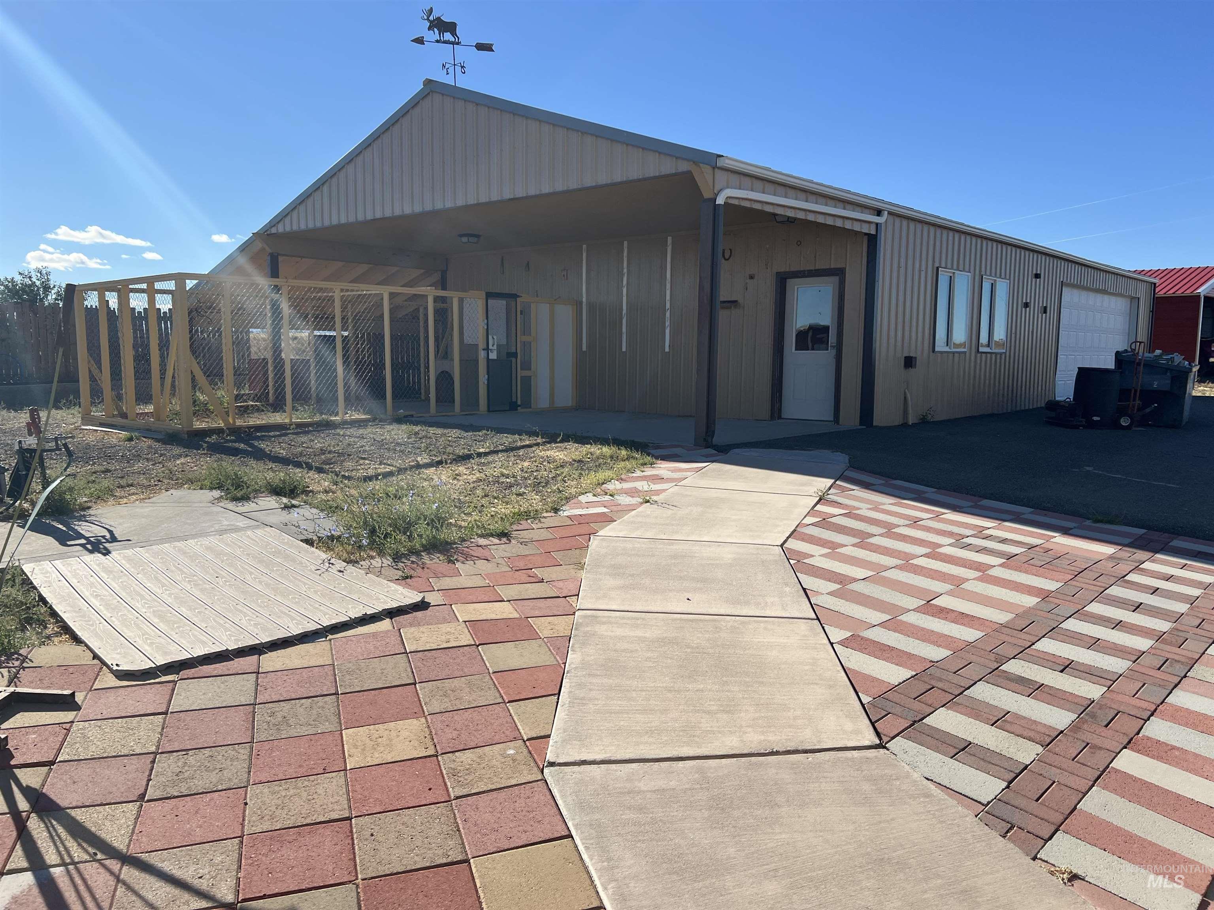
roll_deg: -0.9
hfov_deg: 67.3
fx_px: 912
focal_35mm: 26
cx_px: 607
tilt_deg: -7.9
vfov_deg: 53.1
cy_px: 455
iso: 50
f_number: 1.5
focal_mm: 5.7
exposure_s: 1/4274
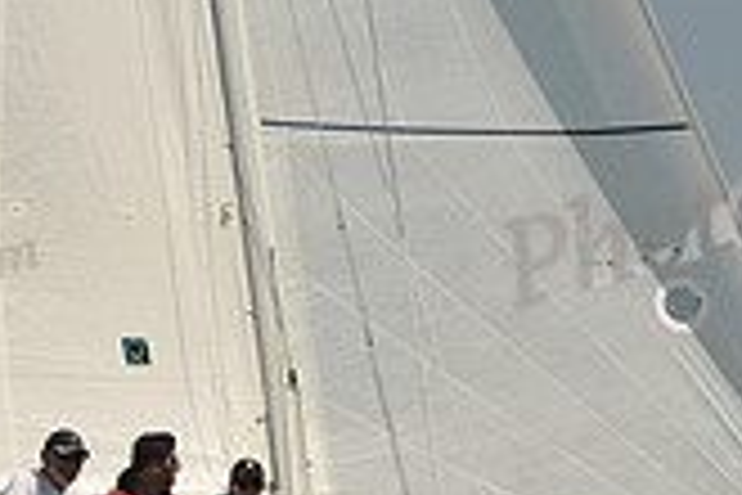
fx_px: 5070
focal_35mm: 246
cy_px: 488
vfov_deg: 5.6
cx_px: 274
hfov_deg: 8.4
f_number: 8
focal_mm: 70
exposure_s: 1/1000
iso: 320
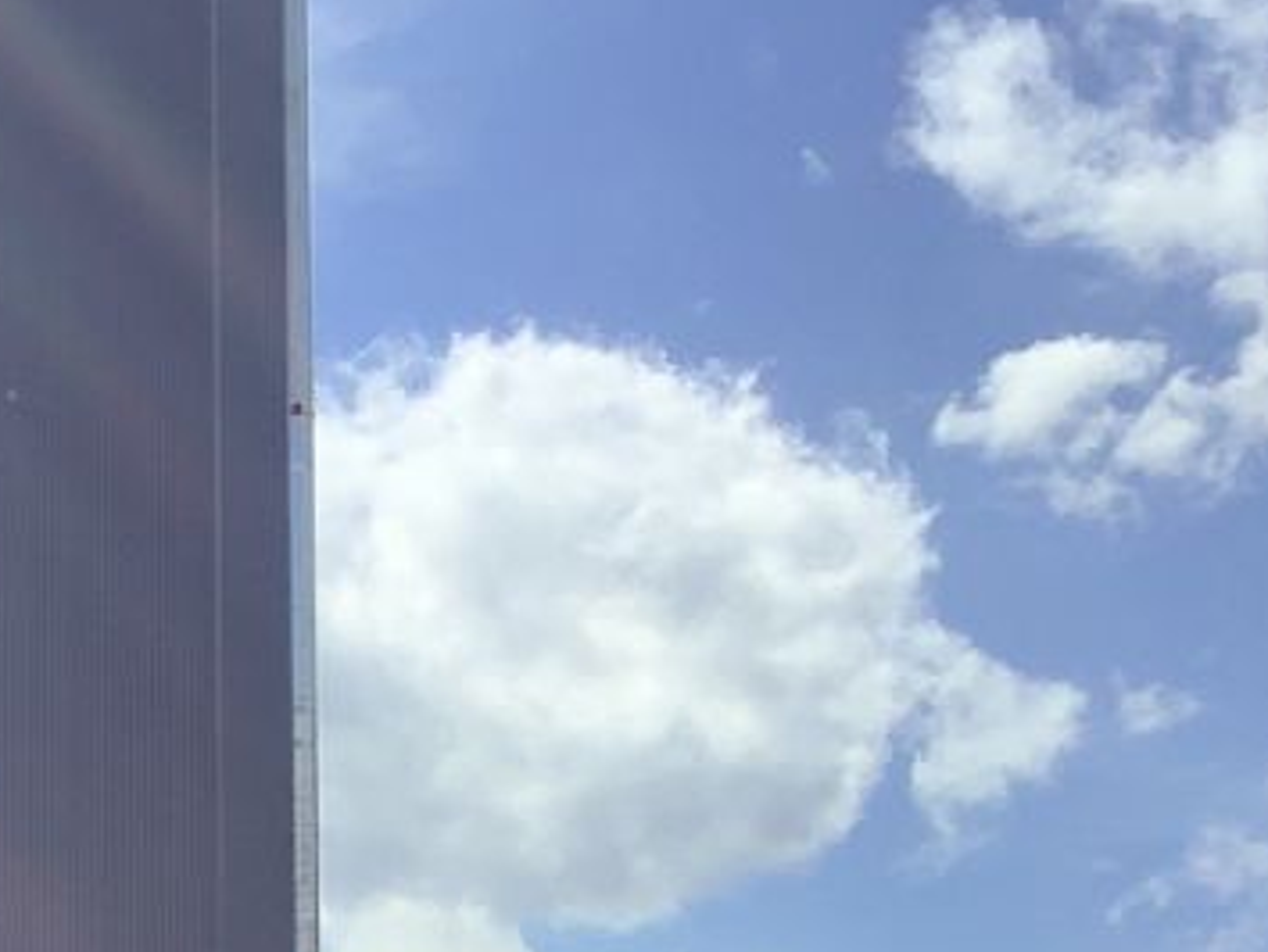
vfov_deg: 12.9
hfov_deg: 15.3
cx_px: -971
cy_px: 1163
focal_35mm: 112
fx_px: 4105
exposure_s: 1/776
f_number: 2.4
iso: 25
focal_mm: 3.3
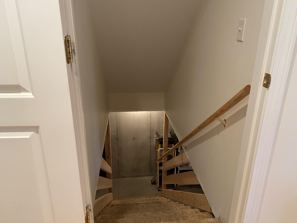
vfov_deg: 53.1
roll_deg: -0.2
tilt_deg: -20.6
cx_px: 148
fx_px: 223
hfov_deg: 67.3
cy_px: 112
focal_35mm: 26
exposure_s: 1/60
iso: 320
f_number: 1.8
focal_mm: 4.25
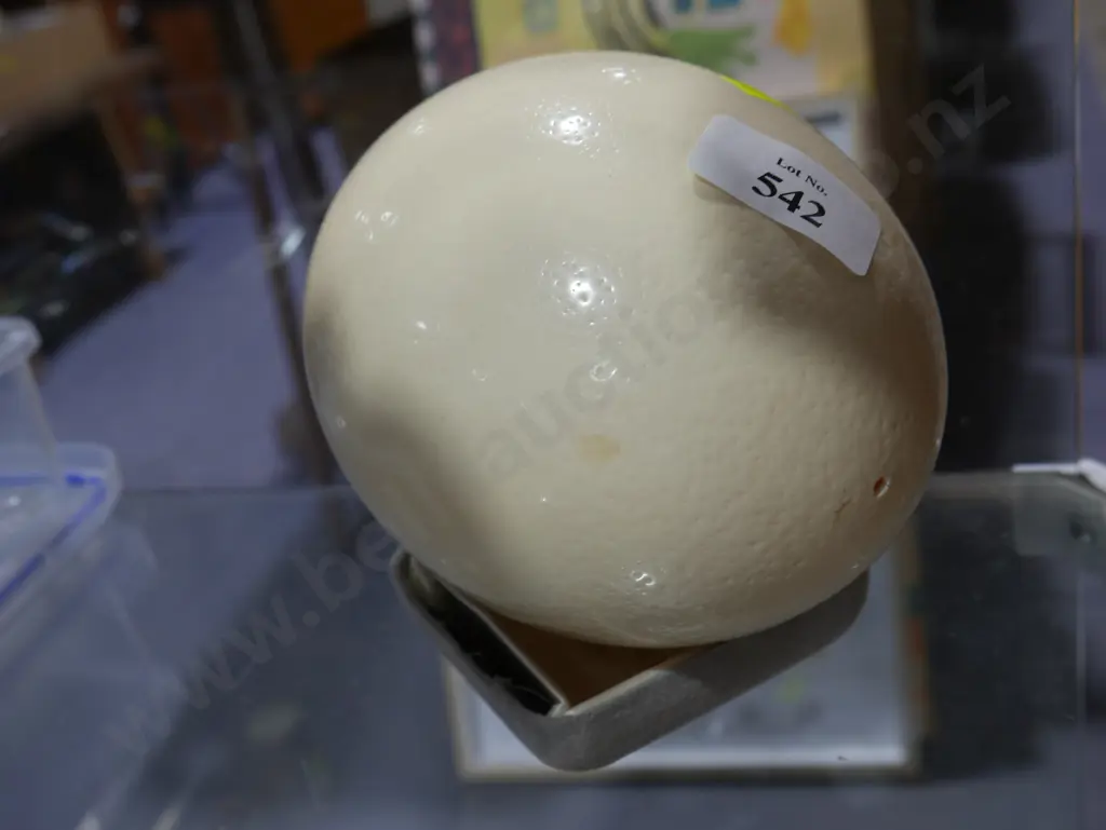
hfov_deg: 46.8
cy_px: 415
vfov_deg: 36.0
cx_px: 553
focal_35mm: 40
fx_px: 1279
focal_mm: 20
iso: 320
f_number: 5
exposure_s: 1/60
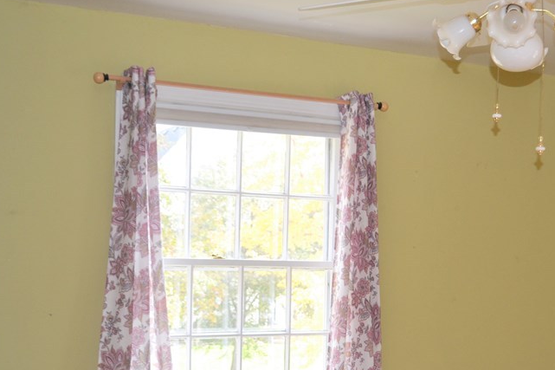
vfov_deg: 21.9
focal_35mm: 61
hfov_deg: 32.5
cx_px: 391
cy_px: 302
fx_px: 940
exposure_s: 1/125
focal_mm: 24
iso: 360
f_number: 4
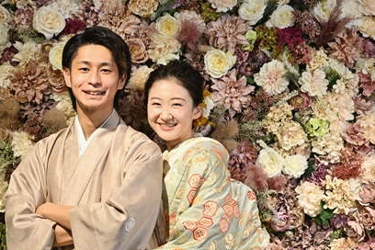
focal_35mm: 98
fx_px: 1021
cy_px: 187
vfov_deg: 13.9
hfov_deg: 20.8
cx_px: 153
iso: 2000
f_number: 6.3
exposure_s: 1/50
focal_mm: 50
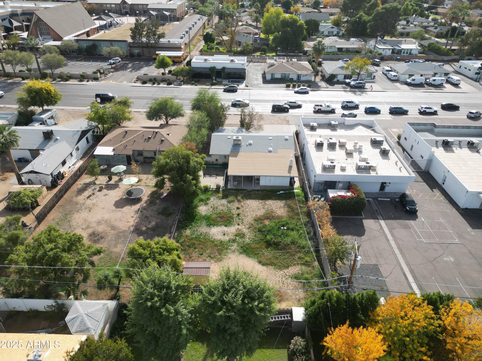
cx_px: 241
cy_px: 180
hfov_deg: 71.6
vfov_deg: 56.8
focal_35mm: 24
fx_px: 334
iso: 200
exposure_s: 1/2000
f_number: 1.7
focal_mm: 6.72
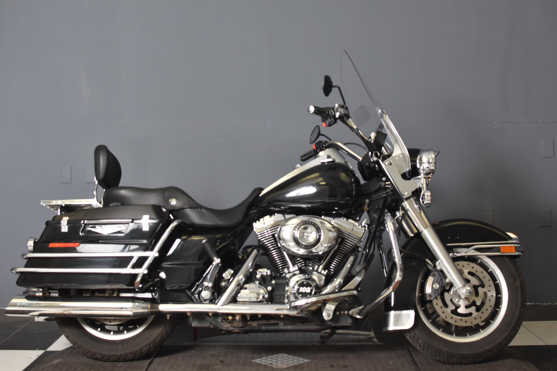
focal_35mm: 52
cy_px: 186
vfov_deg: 25.7
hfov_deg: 37.9
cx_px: 278
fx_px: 812
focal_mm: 35
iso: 800
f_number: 4.5
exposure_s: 1/160
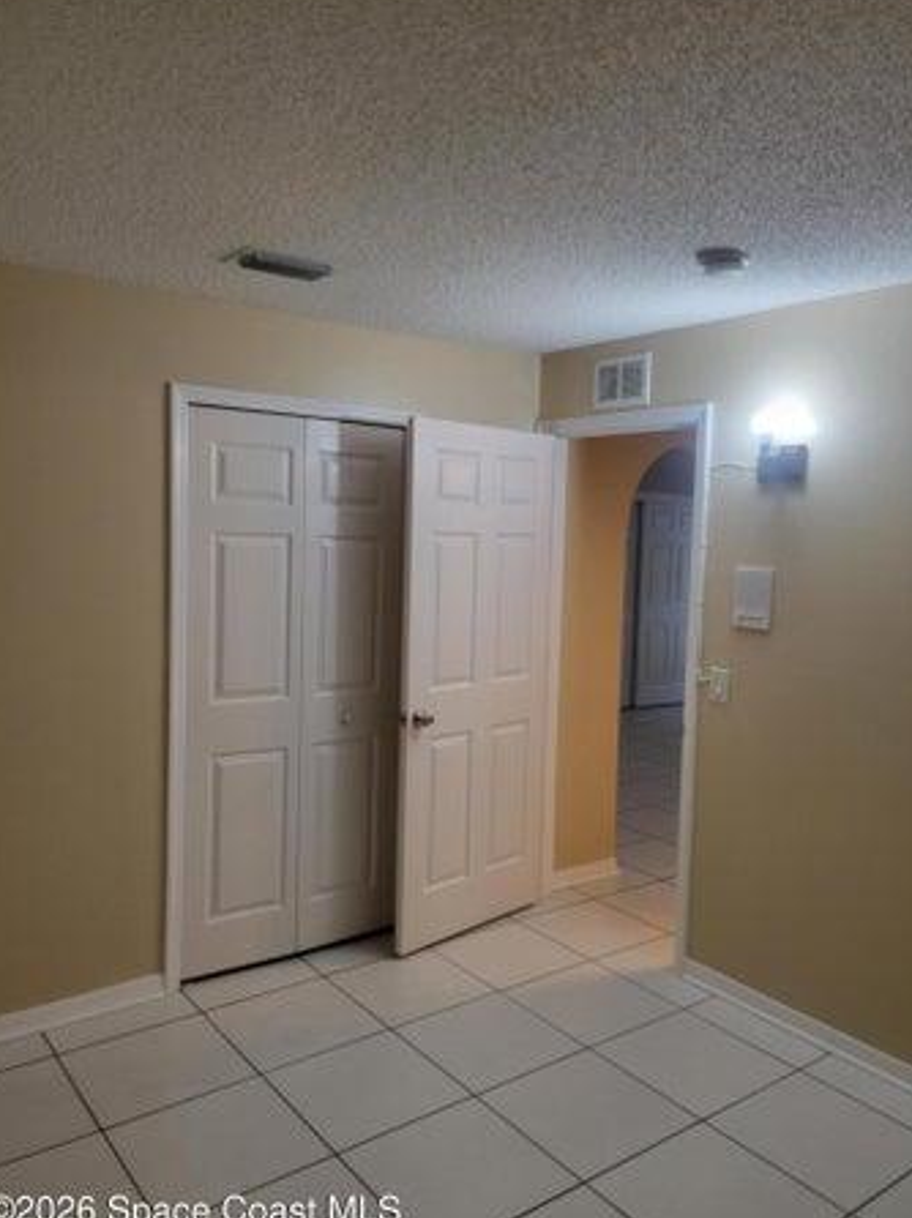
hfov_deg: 49.7
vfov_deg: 63.5
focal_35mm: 28
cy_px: 614
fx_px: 985
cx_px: 475
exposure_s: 1/60
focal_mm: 5.4
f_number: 1.8
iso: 200
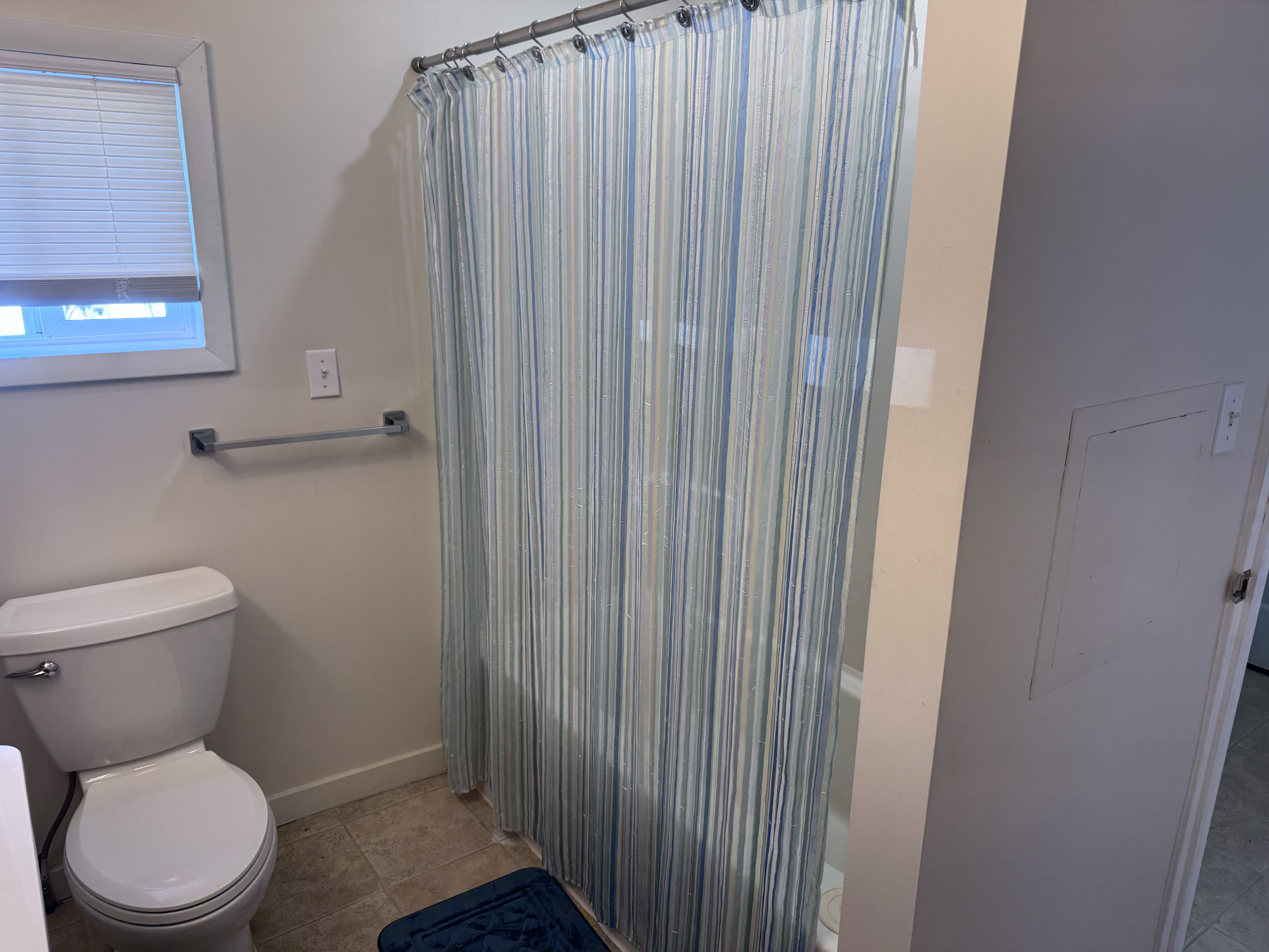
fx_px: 880
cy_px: 476
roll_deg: -1.4
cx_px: 634
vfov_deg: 56.8
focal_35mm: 24
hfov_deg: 71.6
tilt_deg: -17.1
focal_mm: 6.76
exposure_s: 1/120
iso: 125
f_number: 1.78
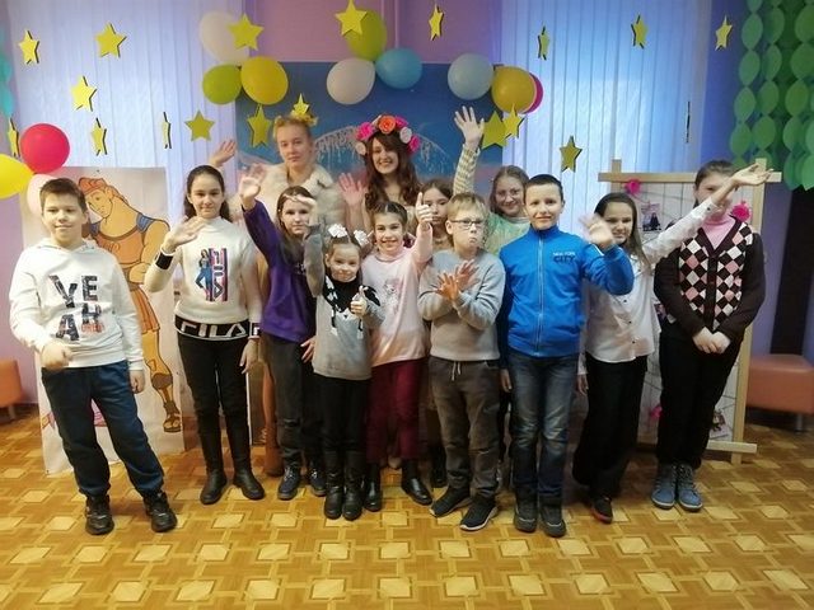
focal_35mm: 27
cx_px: 407
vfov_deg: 51.4
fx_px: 635
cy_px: 305
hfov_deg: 65.3
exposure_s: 1/100
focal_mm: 3.62
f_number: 1.8
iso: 500
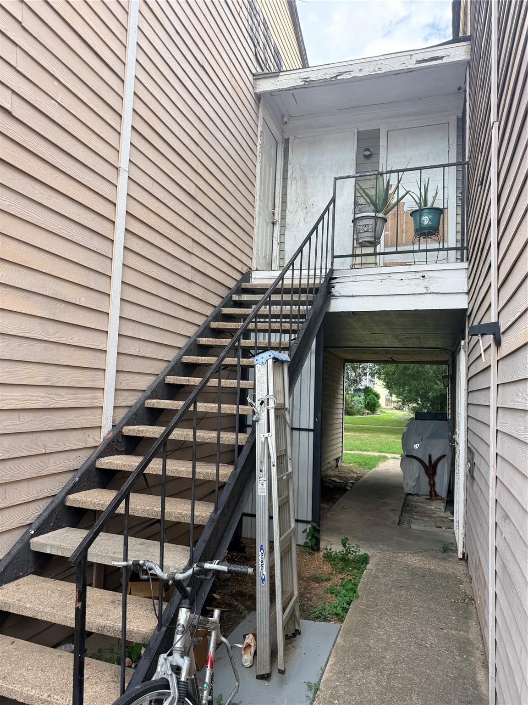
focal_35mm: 24
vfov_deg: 71.6
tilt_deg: +7.5
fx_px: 488
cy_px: 352
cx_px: 264
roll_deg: -2.4
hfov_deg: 56.8
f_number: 1.78
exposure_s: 1/654
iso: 80
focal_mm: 6.76
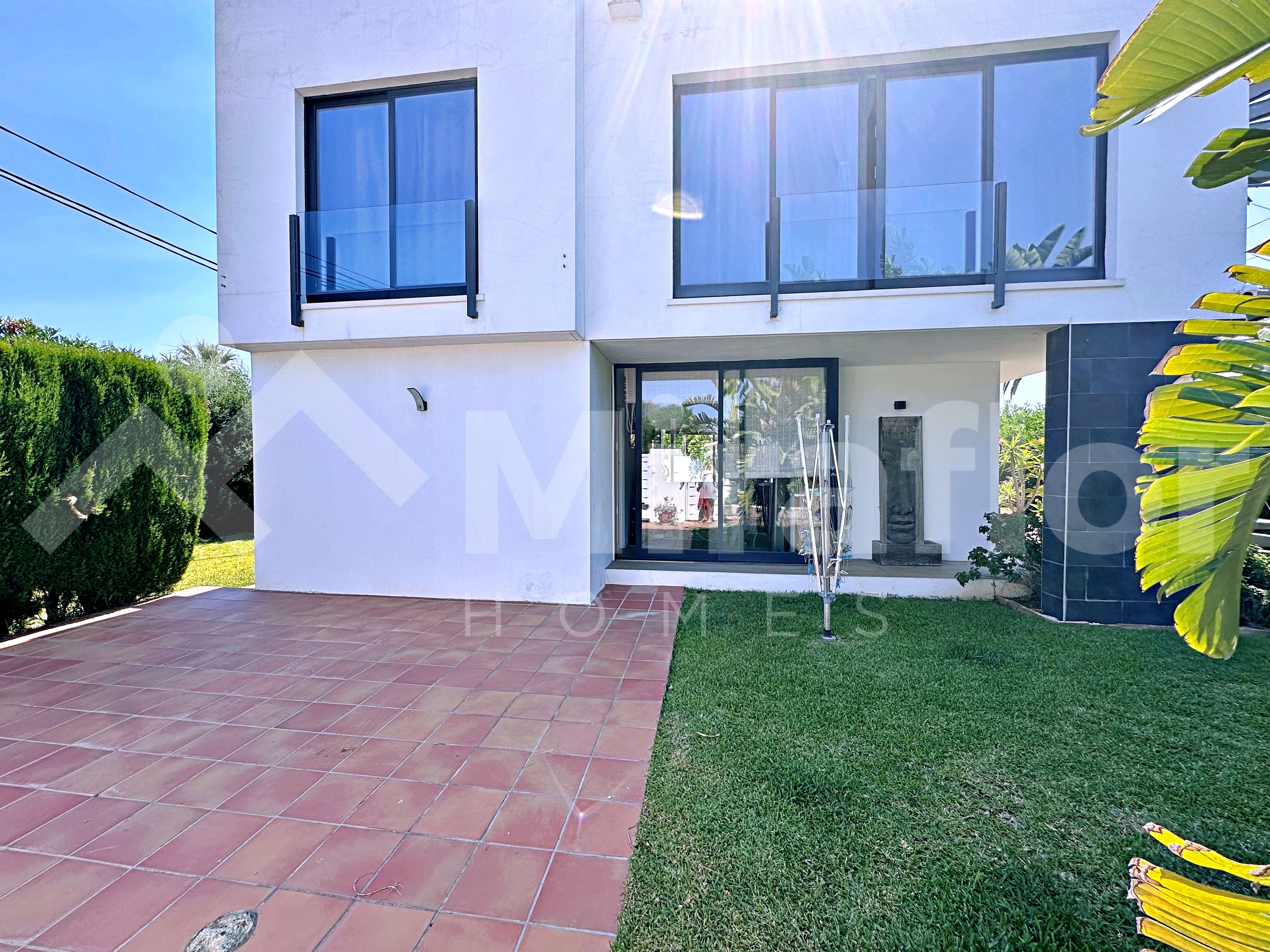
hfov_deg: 102.1
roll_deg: -0.3
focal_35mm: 14
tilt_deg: -1.7
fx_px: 514
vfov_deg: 85.7
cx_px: 635
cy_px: 476
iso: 40
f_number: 2.2
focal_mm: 2.22
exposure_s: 1/1043
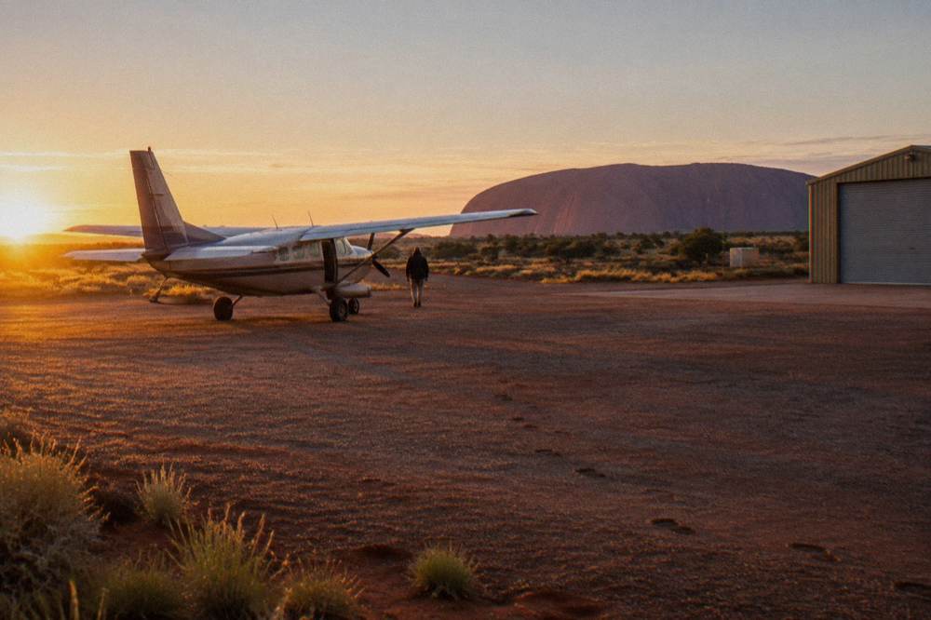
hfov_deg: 54.5
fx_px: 905
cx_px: 466
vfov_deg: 37.8
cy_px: 310
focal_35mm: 35
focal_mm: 35
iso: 400
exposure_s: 1/1000
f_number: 4.5
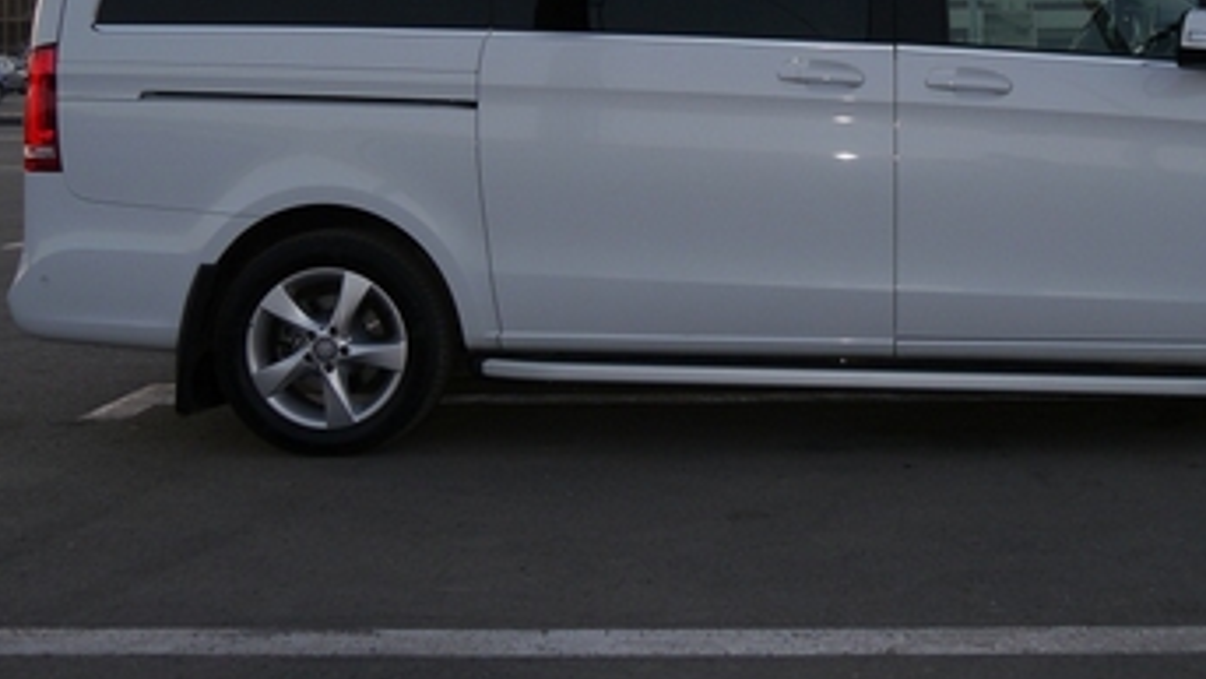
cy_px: 72
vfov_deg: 21.7
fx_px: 1727
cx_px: 847
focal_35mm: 54
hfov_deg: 37.9
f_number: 4
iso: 160
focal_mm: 17
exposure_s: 1/125
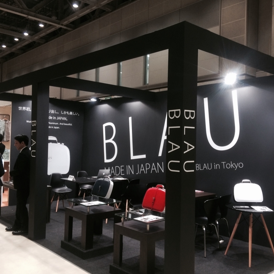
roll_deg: -0.7
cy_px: 139
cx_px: 146
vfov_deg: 47.2
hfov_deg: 47.2
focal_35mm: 35
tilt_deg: +0.6
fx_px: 313
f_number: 2.2
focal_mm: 4.15
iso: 50
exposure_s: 1/30
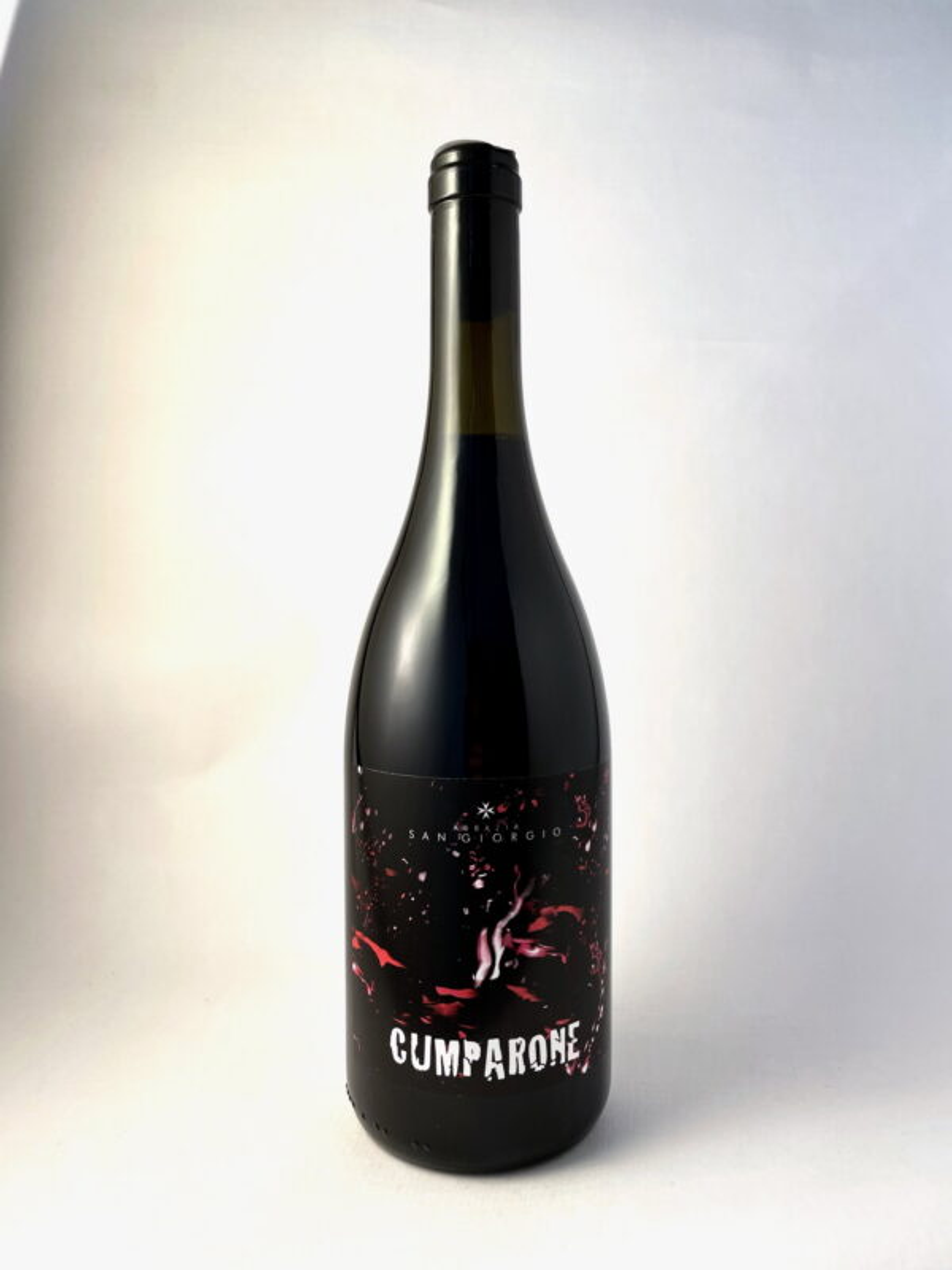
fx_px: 953
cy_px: 635
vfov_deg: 67.3
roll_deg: -0.7
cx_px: 476
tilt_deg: -3.5
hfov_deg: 53.1
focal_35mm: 26
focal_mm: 4.2
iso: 32
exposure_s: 1/100
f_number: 1.6
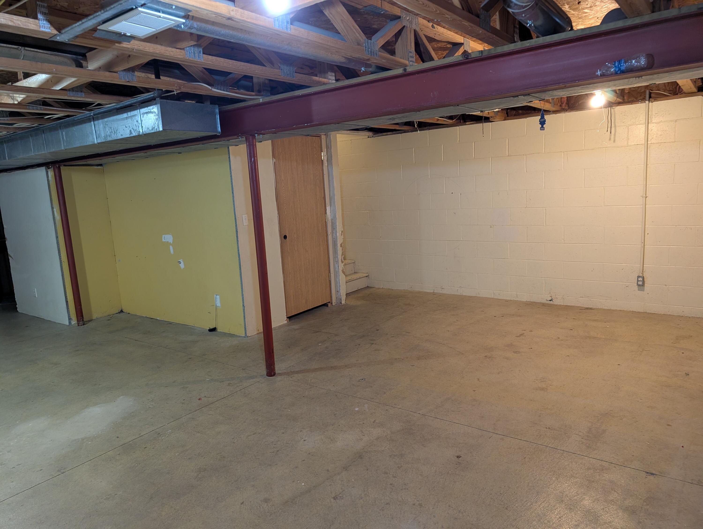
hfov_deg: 71.5
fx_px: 488
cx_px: 352
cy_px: 264
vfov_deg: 56.9
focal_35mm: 24
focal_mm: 6.9
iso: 311
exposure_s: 1/30
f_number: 1.68
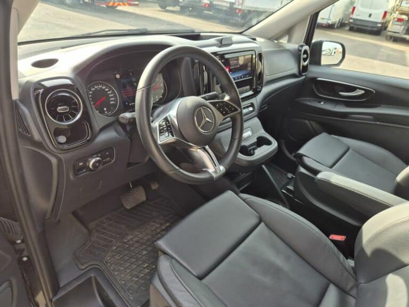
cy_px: 154
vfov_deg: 58.9
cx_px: 204
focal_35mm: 23
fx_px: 272
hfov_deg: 73.9
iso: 25
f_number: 1.8
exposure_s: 1/135
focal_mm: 5.4
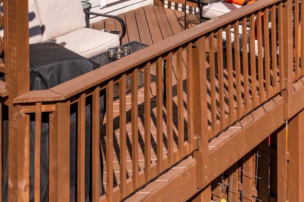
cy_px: -4
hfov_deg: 30.5
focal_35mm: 66
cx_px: 178
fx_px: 557
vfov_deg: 19.9
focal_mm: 10.26
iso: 100
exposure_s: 1/800
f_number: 4
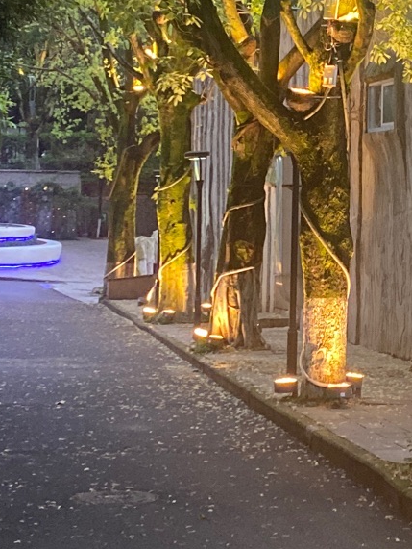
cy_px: 159
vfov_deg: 21.4
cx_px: 337
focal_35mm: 91
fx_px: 1442
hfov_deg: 16.1
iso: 400
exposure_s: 1/60
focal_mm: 4.25
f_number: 1.8
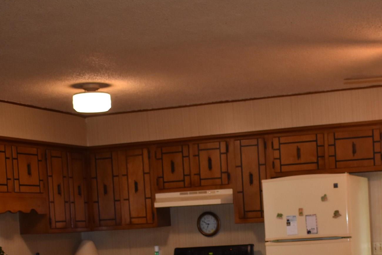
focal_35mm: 78
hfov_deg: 25.7
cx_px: 277
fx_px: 827
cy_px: 275
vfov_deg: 17.0
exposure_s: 1/60
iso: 800
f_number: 3.8
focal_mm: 22
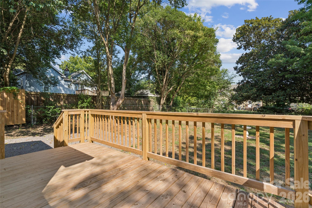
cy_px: 104
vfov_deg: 73.7
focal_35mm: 16
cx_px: 156
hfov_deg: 96.7
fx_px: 139
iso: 200
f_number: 13
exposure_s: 1/100
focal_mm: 16
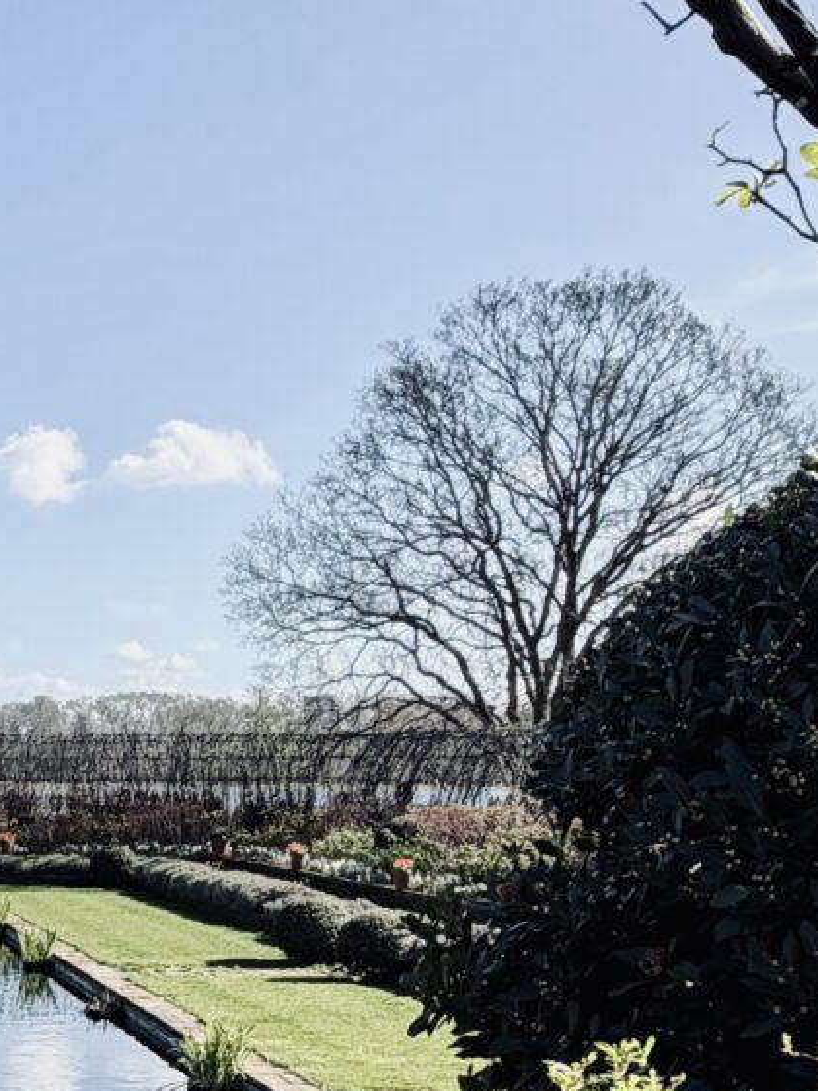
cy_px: 809
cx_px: -259
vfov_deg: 29.8
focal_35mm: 64
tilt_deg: -1.1
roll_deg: +0.5
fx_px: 2016
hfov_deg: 20.8
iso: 32
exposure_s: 1/770
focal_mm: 2.22
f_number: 2.2
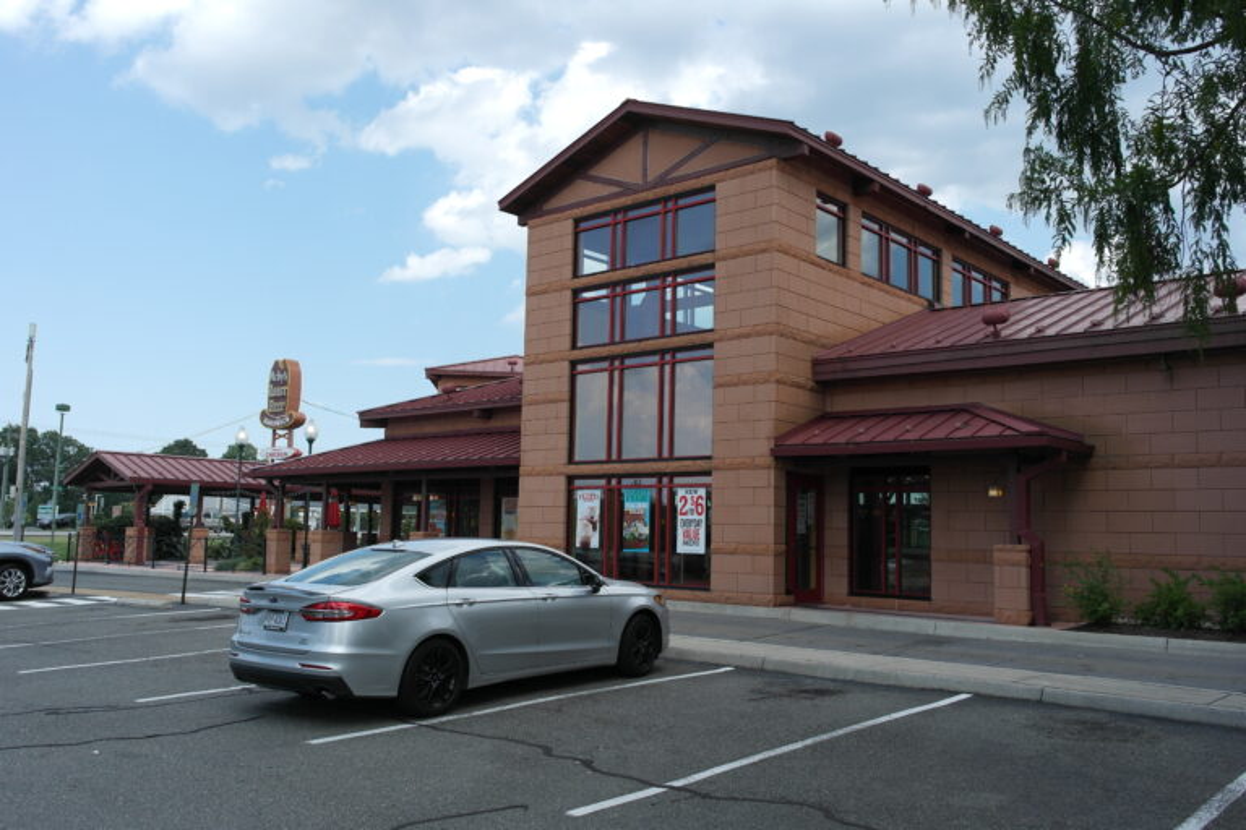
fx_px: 1038
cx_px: 623
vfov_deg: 43.6
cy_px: 415
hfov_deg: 61.9
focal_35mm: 30
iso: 100
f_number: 6.3
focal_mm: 20
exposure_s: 1/250
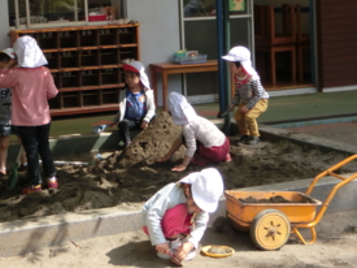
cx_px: 129
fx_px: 856
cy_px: 99
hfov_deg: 23.5
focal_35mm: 83
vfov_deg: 17.7
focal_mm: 10.11
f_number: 4.5
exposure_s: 1/250
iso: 100
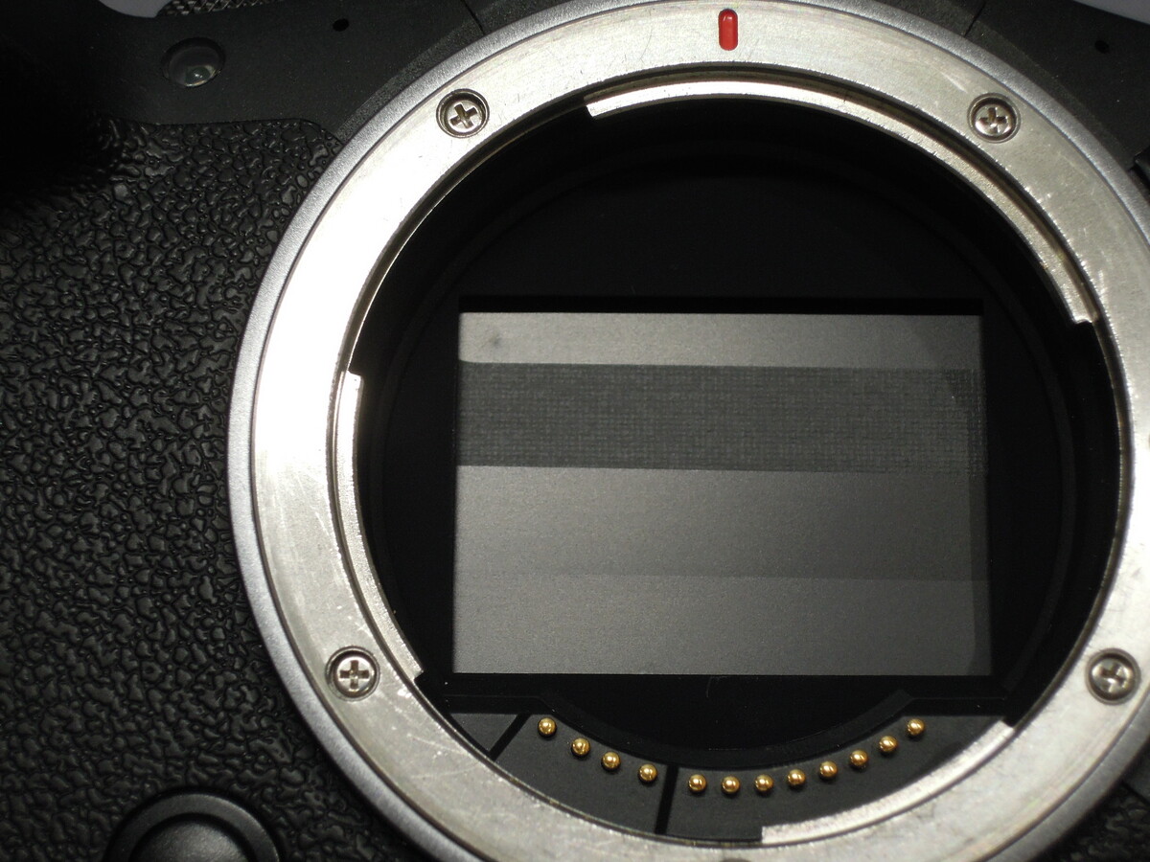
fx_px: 2558
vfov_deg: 19.1
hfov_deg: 25.3
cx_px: 575
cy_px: 431
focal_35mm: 77
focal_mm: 13.8
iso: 220
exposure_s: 1/50
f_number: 4.2
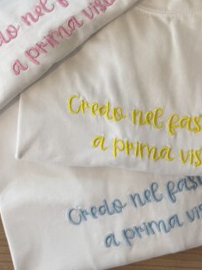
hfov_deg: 28.5
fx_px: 397
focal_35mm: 51
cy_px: 20
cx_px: 113
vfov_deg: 35.1
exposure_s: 1/121
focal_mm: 6.76
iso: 80
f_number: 1.78
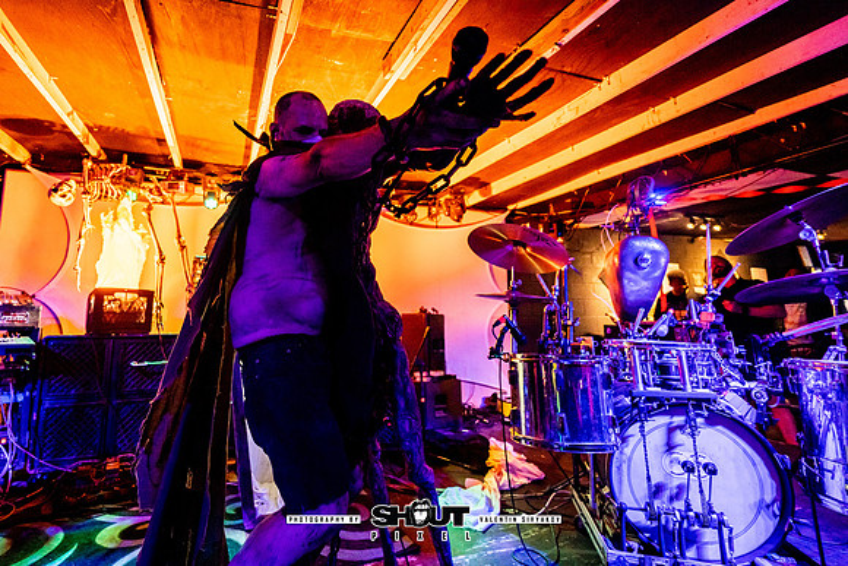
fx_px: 385
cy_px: 243
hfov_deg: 94.7
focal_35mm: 16
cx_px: 358
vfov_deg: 72.2
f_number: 2.8
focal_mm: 14
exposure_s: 1/160
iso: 2500
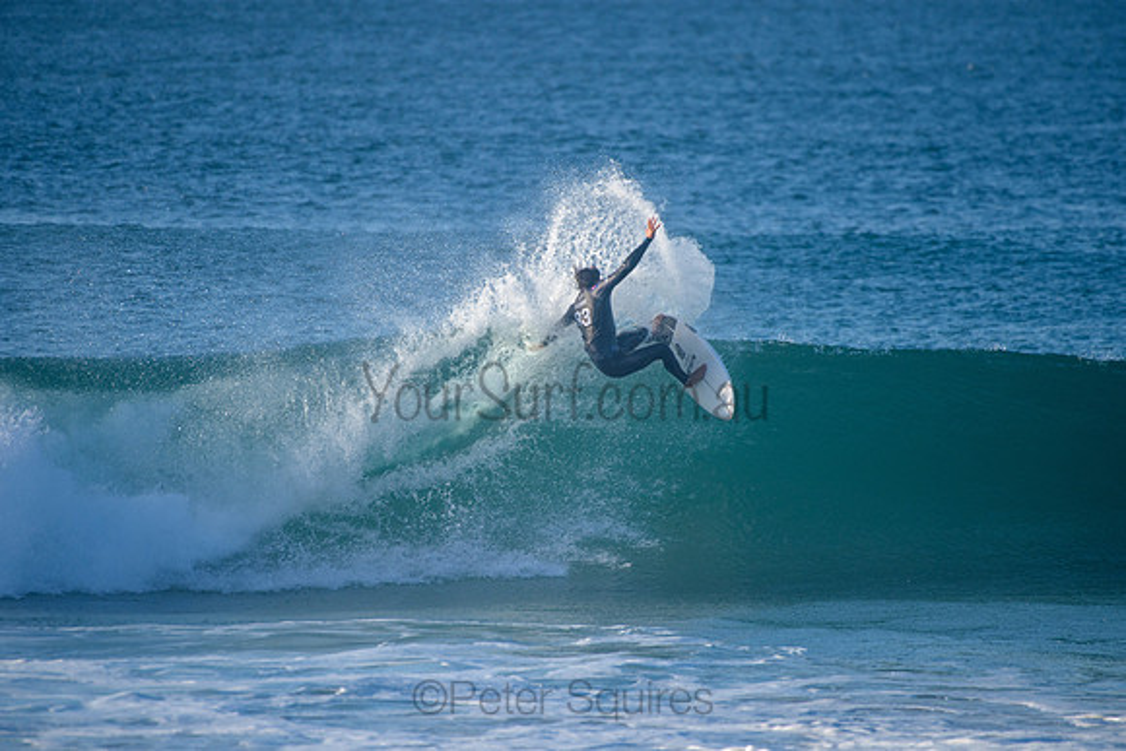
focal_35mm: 540
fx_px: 16883
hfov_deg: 3.8
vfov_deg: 2.5
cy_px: 358
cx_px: 565
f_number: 5.6
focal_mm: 500
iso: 400
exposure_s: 1/2000
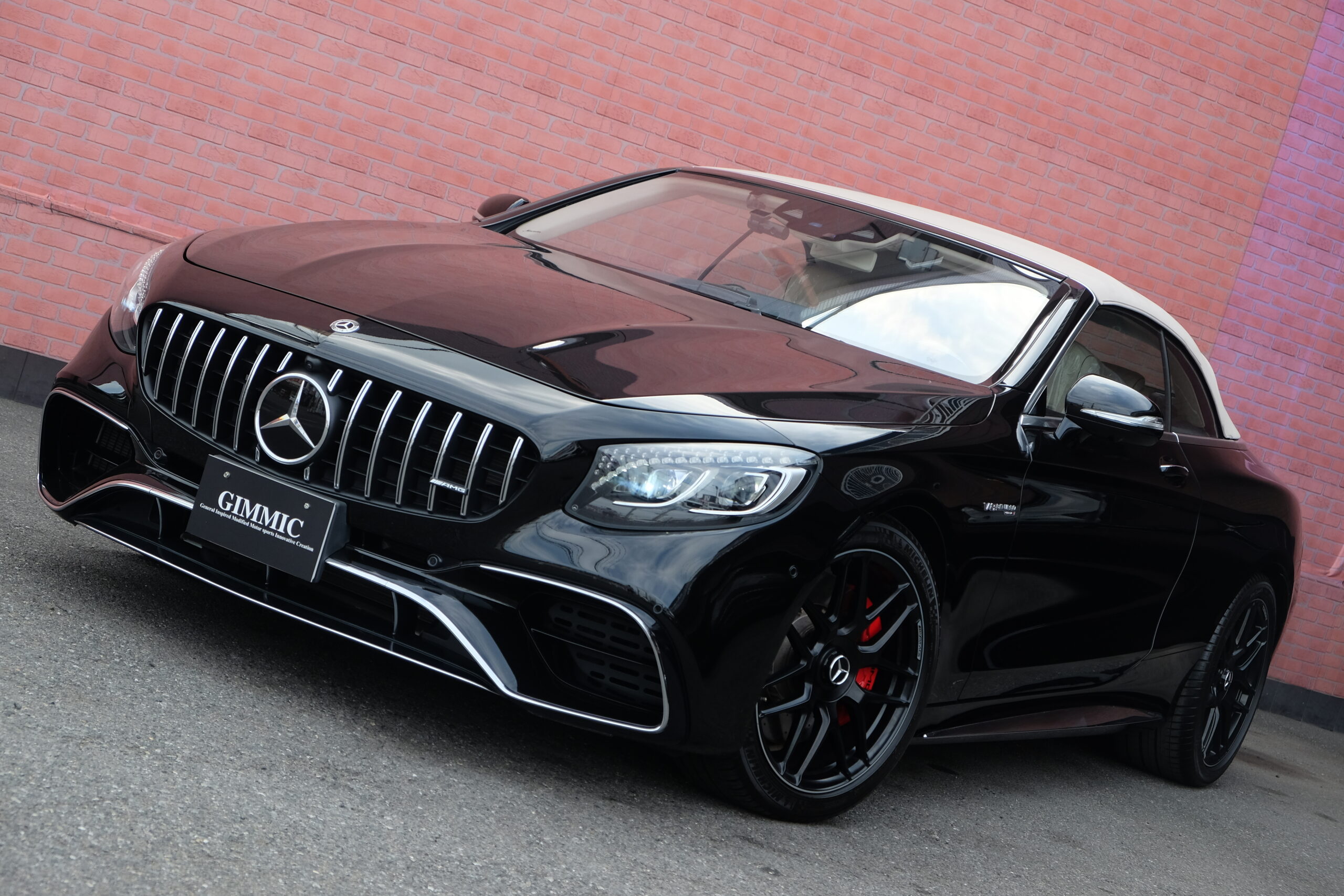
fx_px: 2725
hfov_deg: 27.7
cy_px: 448
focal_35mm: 73
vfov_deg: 18.7
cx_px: 672
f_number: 5.6
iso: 400
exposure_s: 1/340
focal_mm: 48.4
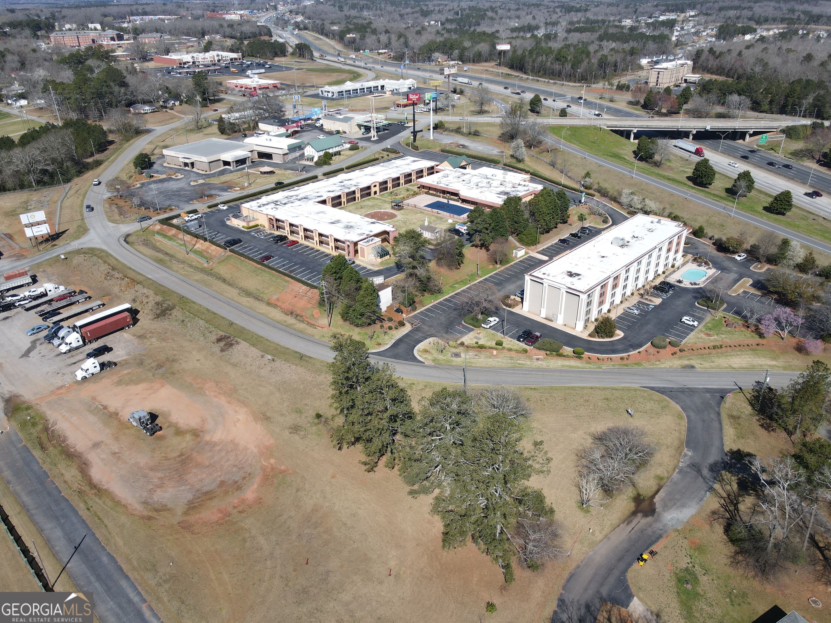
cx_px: 416
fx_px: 576
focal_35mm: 24
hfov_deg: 71.6
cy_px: 312
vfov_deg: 56.8
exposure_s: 1/640
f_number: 2.8
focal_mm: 4.5
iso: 100
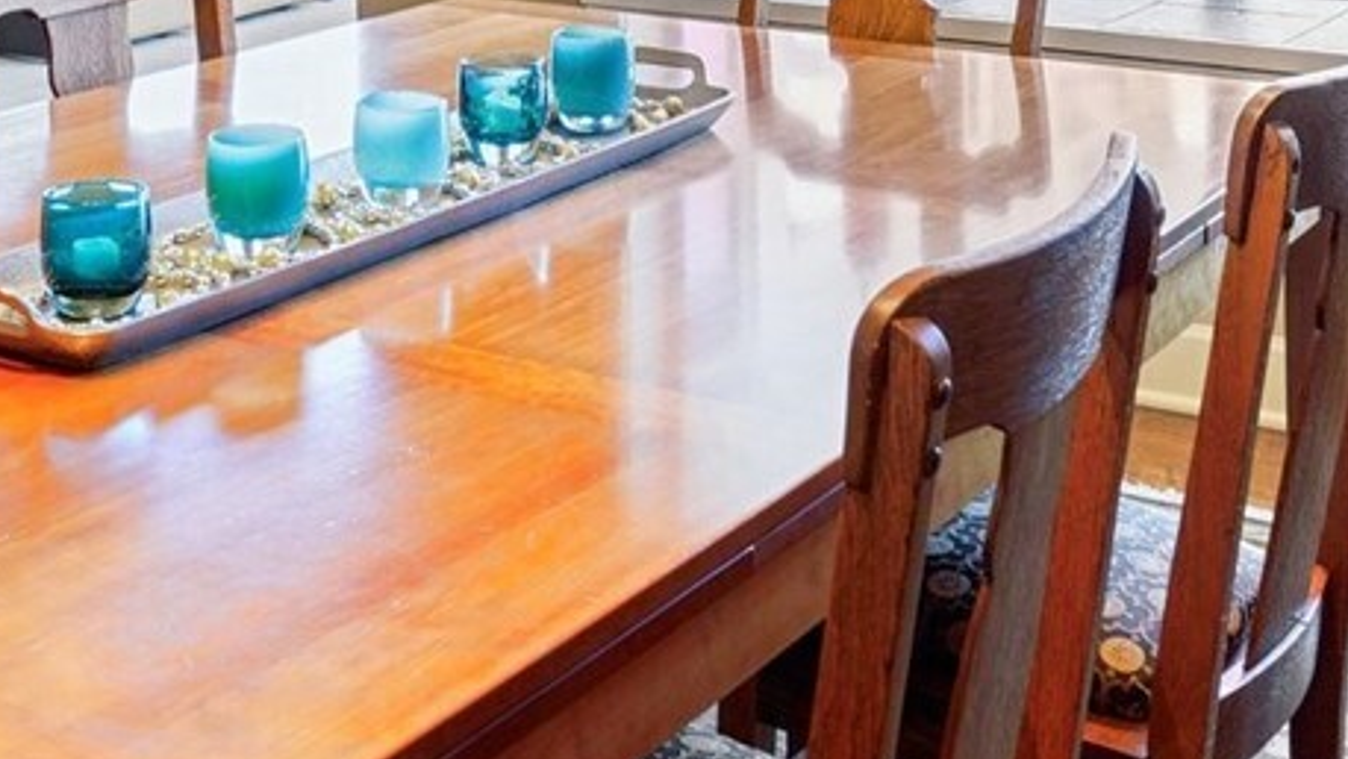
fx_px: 2360
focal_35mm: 66
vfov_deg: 16.4
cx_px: 528
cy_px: -431
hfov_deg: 31.8
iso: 400
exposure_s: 1/60
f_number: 8
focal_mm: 17
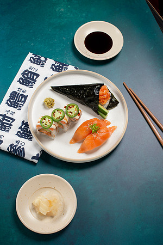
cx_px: 82
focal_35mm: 50
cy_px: 122
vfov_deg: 39.6
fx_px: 340
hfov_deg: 27.0
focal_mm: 50
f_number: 9
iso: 250
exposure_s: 1/200
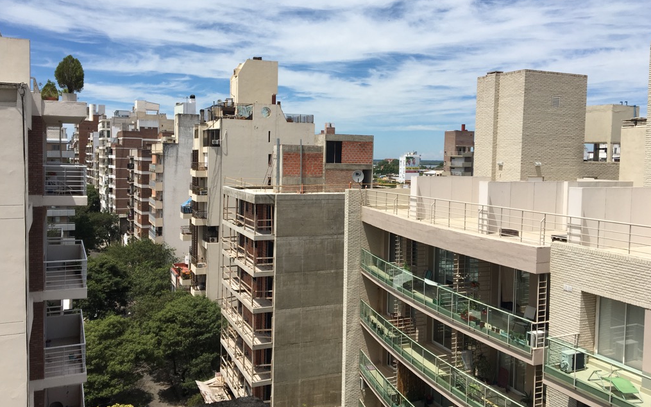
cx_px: 326
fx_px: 550
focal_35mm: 31
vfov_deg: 40.6
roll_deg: -1.4
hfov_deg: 61.2
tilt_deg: -3.3
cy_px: 186
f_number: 2.2
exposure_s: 1/2481
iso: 25
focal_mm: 4.15
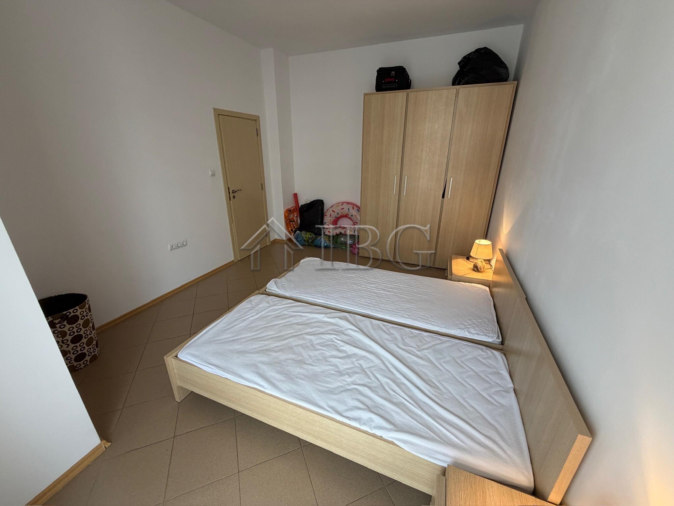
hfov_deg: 102.1
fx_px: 273
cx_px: 337
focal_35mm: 14
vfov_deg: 85.7
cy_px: 253
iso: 200
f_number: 2.2
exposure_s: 1/100
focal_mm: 2.22
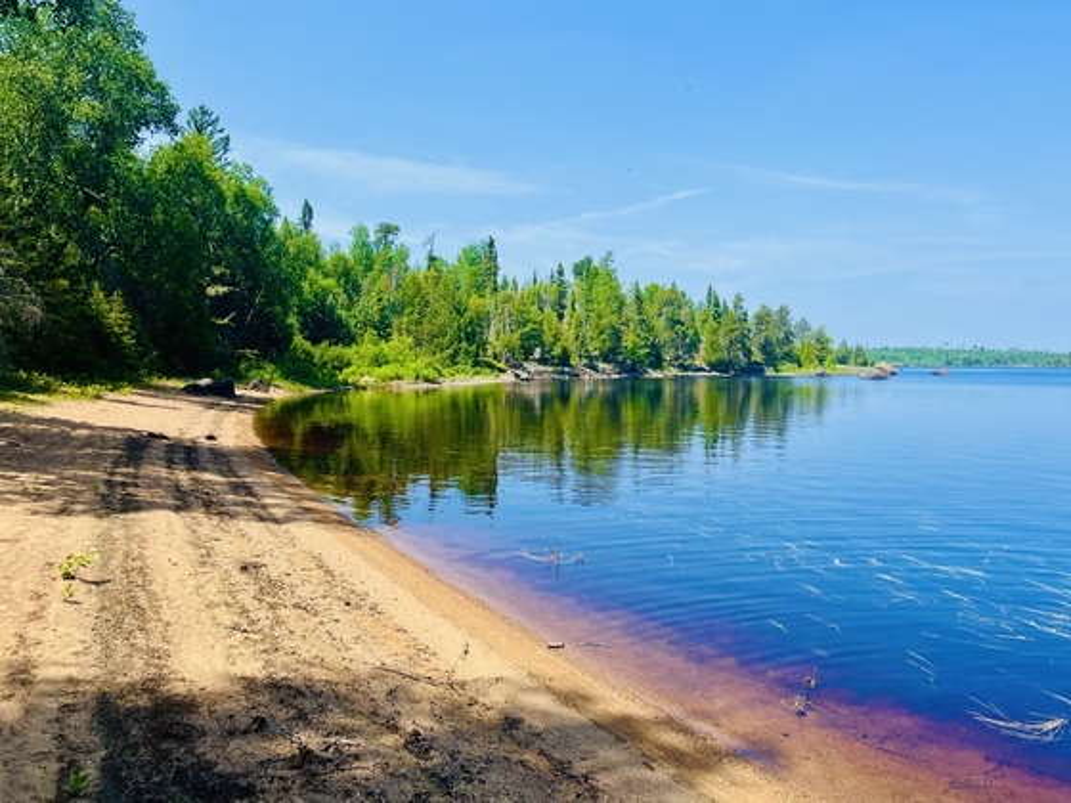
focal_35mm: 26
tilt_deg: -3.4
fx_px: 804
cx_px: 536
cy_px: 402
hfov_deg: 67.3
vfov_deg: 53.1
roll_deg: +1.3
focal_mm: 5.1
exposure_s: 1/2513
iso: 50
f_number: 1.6
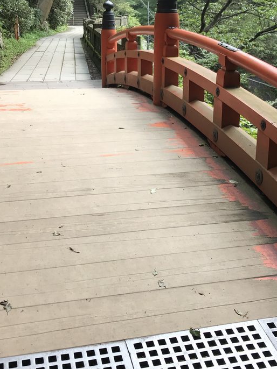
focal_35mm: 49
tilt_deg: -16.1
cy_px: 173
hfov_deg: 29.6
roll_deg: -1.4
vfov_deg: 38.9
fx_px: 523
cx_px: 153
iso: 20
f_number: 1.8
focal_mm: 3.99
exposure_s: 1/133
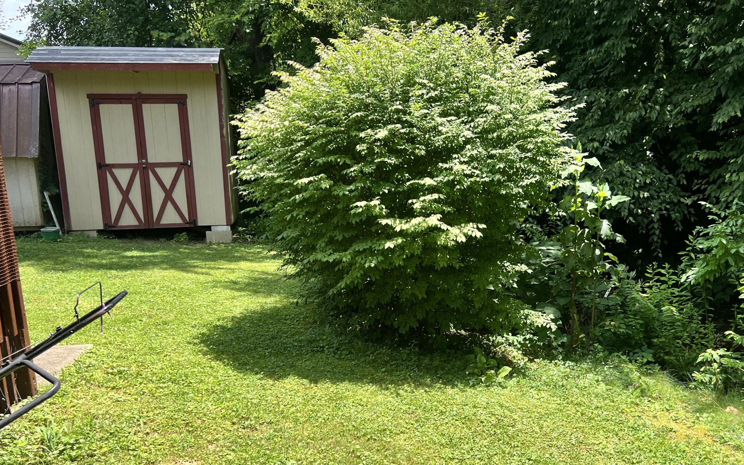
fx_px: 710
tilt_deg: -11.8
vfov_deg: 35.9
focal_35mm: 35
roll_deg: +0.0
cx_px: 448
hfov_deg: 54.9
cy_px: 310
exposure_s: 1/1431
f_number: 1.5
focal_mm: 5.7
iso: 50
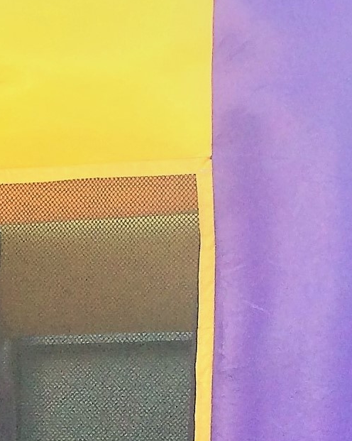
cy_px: 607
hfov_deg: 12.0
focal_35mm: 119
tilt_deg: -2.1
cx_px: -262
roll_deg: +0.3
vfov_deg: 15.3
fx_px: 1551
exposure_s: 1/746
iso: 32
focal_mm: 4.15
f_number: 2.2
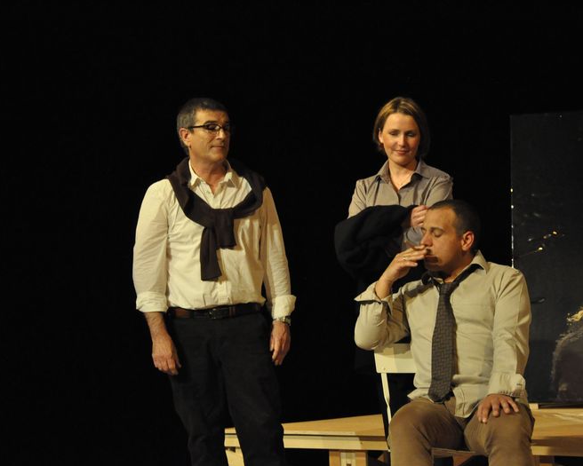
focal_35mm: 120
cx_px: 342
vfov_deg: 12.9
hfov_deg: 16.0
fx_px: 2071
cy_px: 235
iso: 3200
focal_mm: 70
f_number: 6.7
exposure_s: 1/90
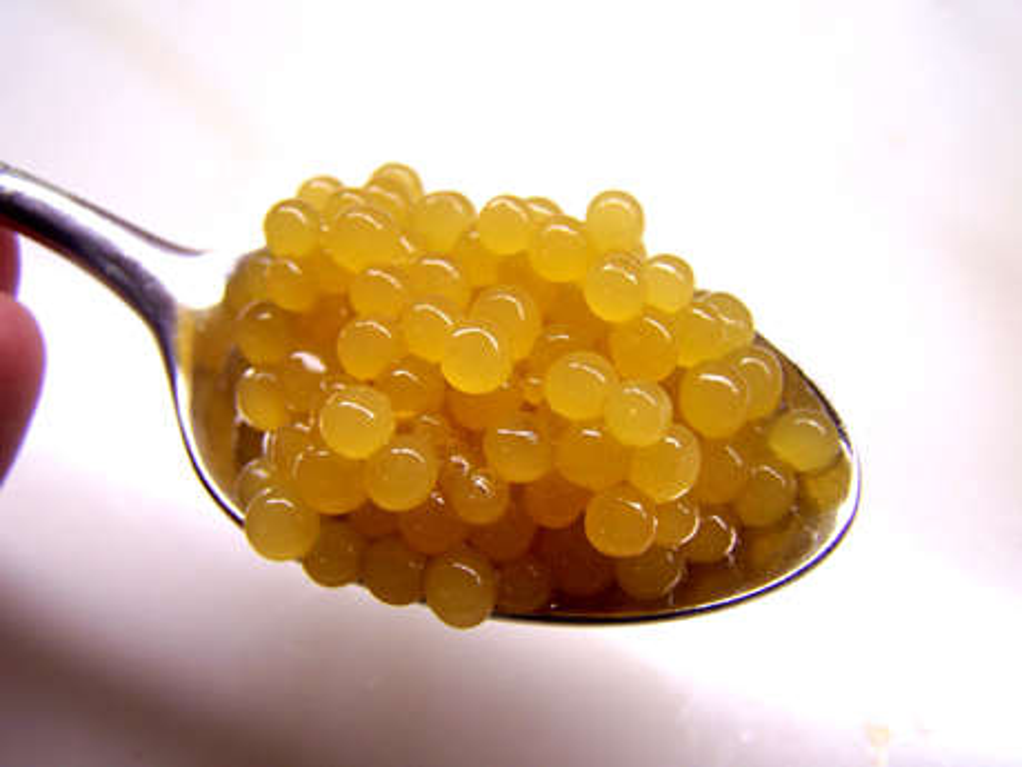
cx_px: 511
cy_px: 384
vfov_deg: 37.7
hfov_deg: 49.0
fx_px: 1122
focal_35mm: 38
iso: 80
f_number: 2.8
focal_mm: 6.3
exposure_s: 1/30
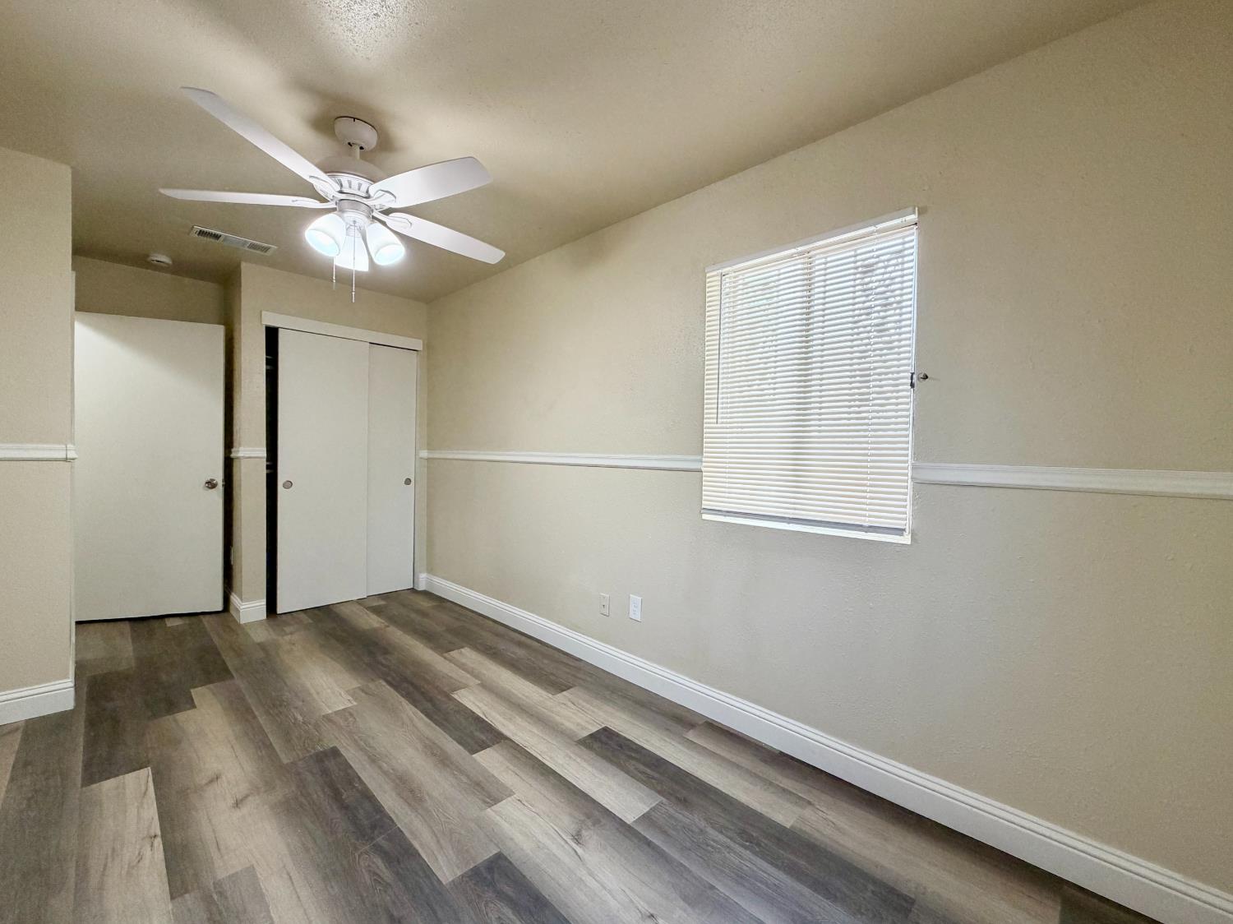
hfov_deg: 102.1
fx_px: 499
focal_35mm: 14
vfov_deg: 85.6
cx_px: 616
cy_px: 462
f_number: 2.2
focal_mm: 2.22
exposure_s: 1/121
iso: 250
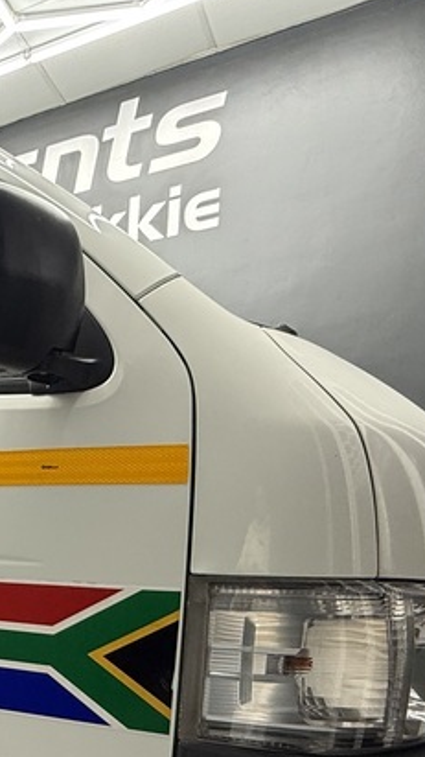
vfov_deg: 48.3
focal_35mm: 38
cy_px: 654
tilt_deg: -8.0
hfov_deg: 24.8
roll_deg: +0.8
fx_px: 762
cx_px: -195
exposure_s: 1/50
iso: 200
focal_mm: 2.22
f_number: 2.2
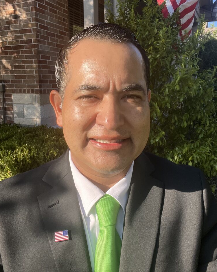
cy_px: 129
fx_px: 257
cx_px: 108
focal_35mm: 32
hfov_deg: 45.8
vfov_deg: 55.6
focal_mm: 2.71
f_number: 2.2
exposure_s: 1/651
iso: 32
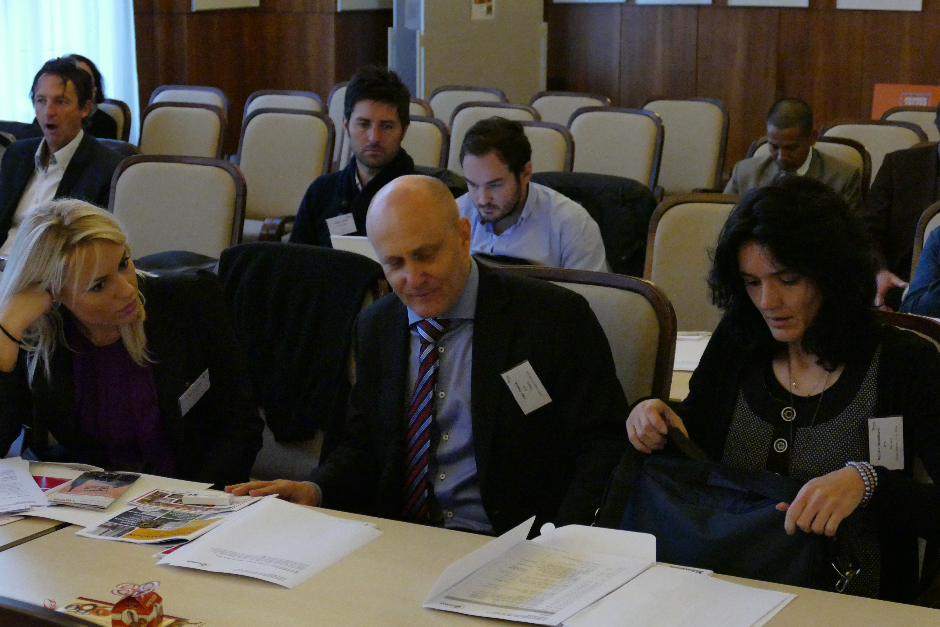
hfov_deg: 29.2
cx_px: 470
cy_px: 314
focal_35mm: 69
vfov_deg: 19.7
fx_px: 1802
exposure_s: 1/160
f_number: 3.6
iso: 3200
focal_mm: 25.32
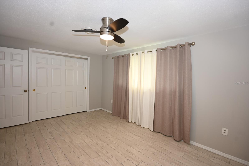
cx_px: 124
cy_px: 83
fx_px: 117
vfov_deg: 70.3
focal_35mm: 17
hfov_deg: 93.3
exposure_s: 1/60
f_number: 4
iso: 250
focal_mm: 17
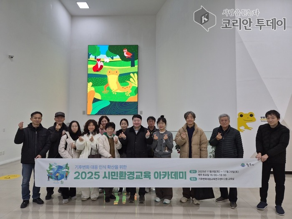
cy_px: 110
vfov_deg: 58.9
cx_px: 146
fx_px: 194
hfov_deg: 73.9
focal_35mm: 23
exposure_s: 1/120
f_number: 1.8
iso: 80
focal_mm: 5.4
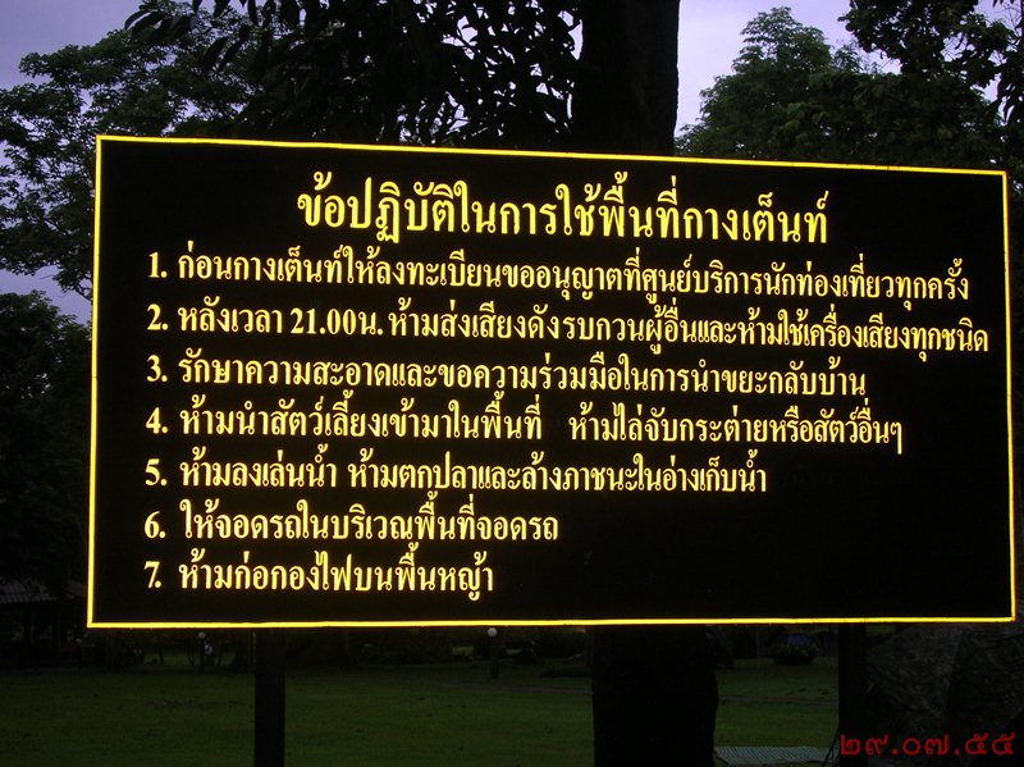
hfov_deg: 31.2
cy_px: 384
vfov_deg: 23.6
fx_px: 1833
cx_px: 512
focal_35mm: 62
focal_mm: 10.2
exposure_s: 1/60.1
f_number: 3.6
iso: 50
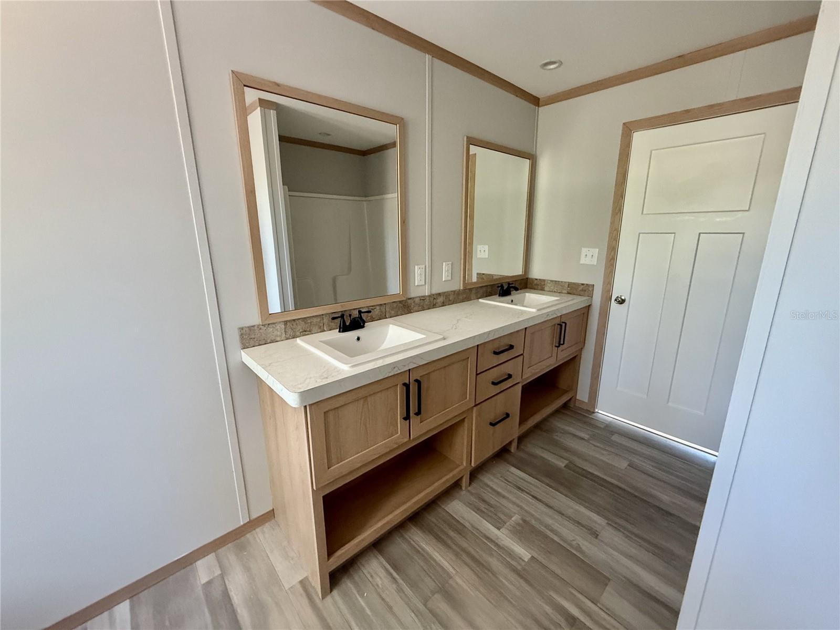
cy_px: 315
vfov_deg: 85.6
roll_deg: -0.9
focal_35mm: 14
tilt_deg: -14.9
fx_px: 340
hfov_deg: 102.1
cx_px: 420
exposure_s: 1/60
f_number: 2.2
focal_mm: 2.22
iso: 500
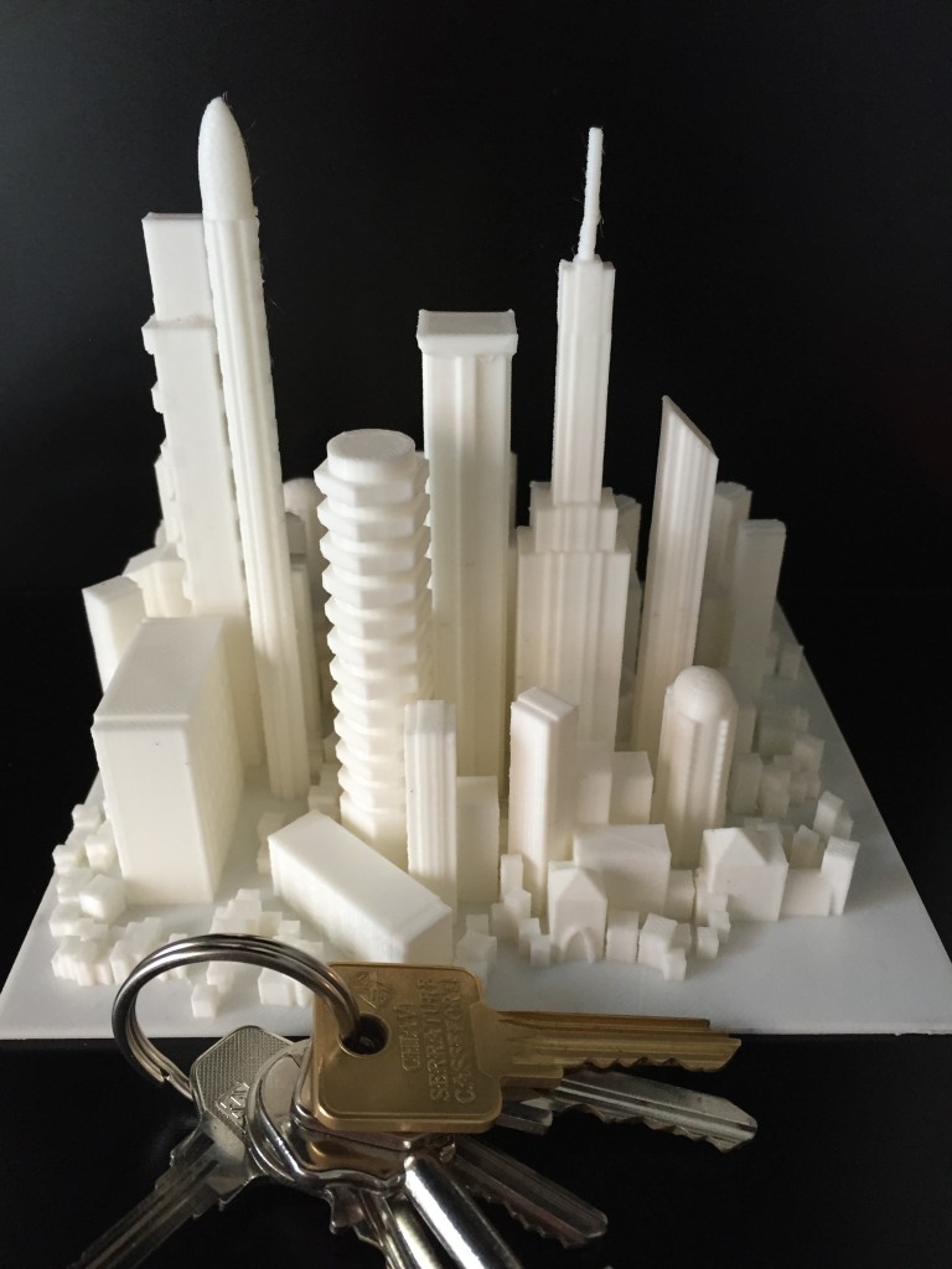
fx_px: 1063
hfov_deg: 48.2
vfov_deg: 61.7
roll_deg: +1.0
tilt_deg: -31.0
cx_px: 476
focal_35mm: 29
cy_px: 634
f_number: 2.2
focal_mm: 4.15
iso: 125
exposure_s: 1/30
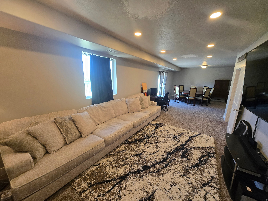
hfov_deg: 106.2
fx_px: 101
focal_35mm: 13
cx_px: 134
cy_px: 100
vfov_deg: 89.9
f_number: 2.2
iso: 125
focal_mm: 1.7
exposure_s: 1/60
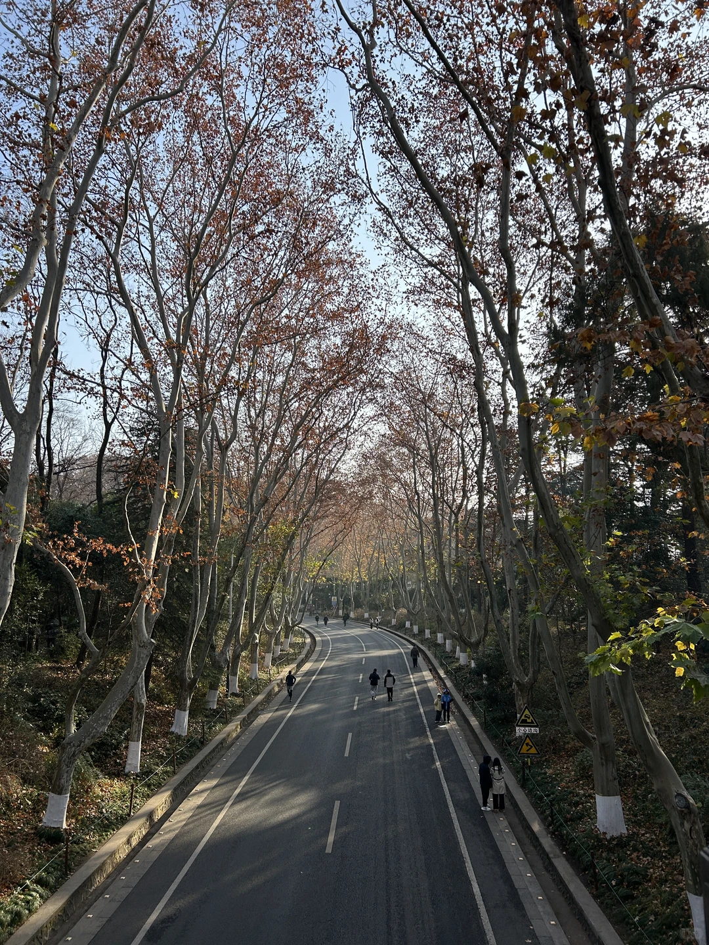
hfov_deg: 53.1
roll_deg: +0.1
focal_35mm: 26
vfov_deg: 67.3
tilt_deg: +9.8
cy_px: 472
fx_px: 710
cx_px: 354
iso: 50
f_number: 1.5
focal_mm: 5.7
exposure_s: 1/1779
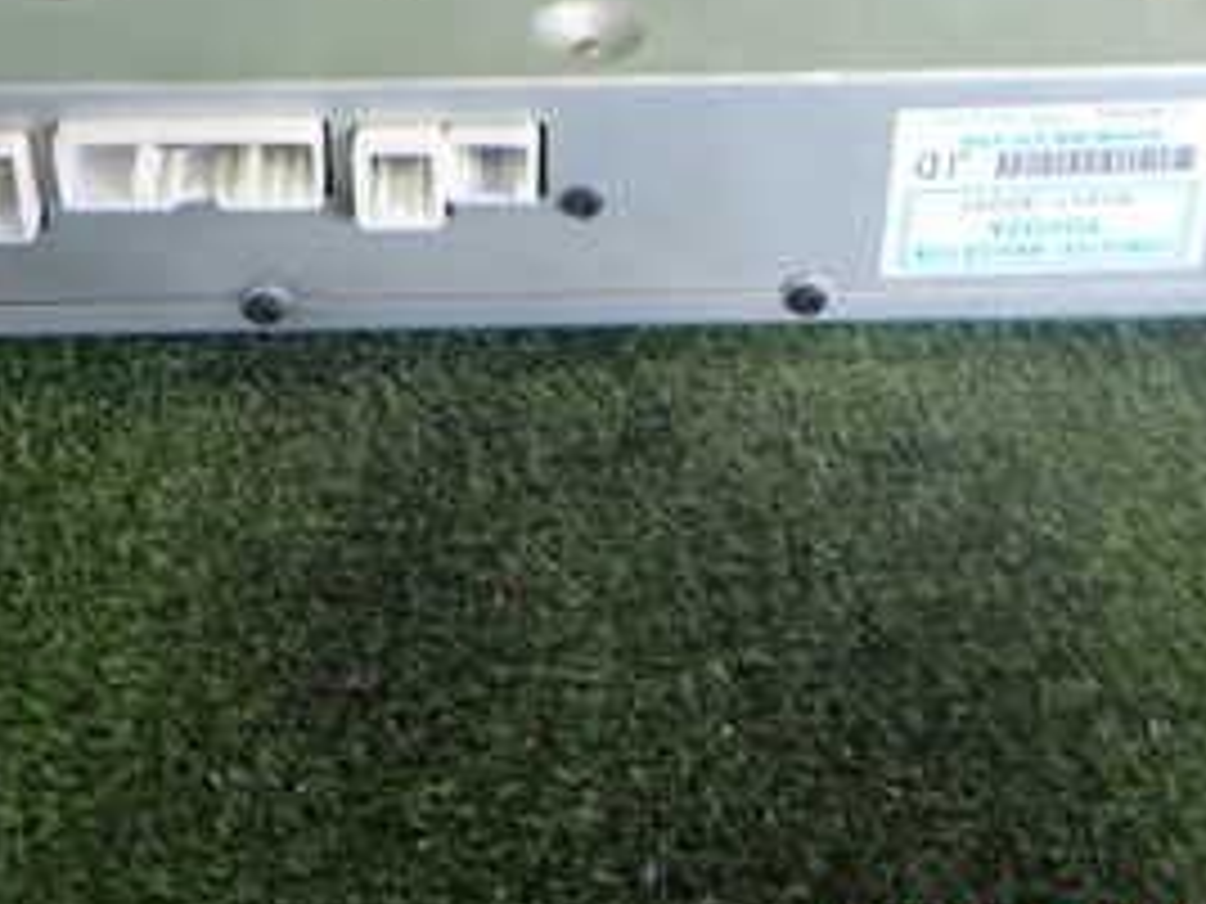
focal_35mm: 56
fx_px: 1951
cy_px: 4
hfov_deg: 34.3
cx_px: 508
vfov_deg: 24.9
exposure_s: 1/60
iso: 200
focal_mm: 4.5
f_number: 2
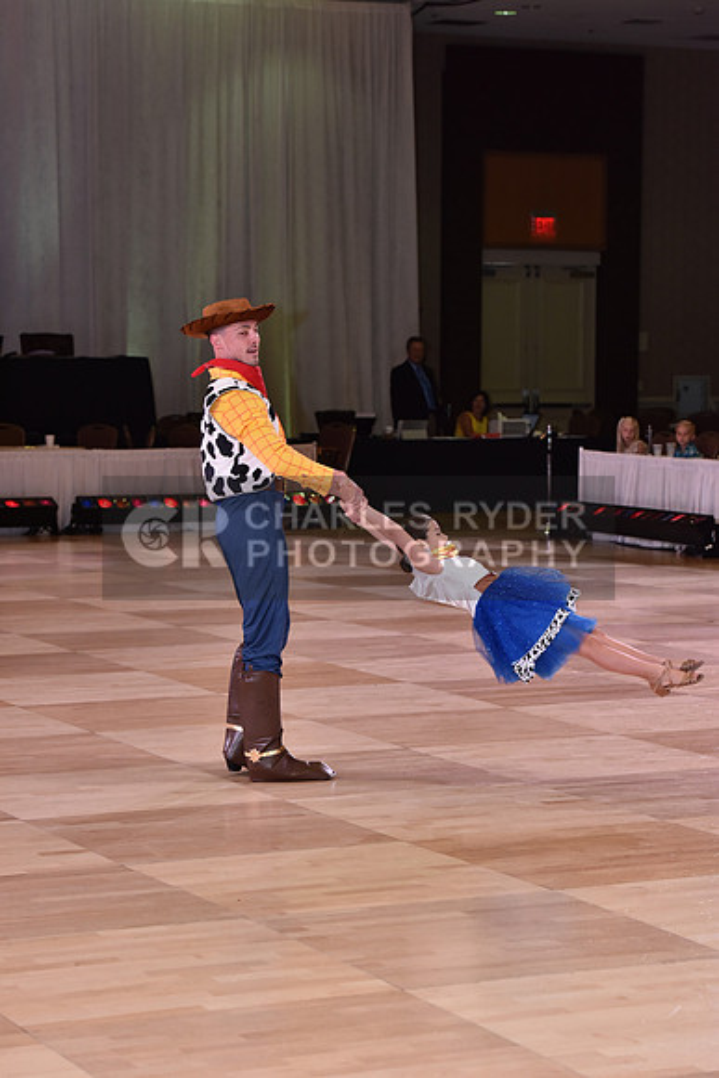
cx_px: 360
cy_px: 539
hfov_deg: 14.0
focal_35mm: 98
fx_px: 2934
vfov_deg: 20.8
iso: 1600
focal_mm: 98
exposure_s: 1/250
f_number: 6.3
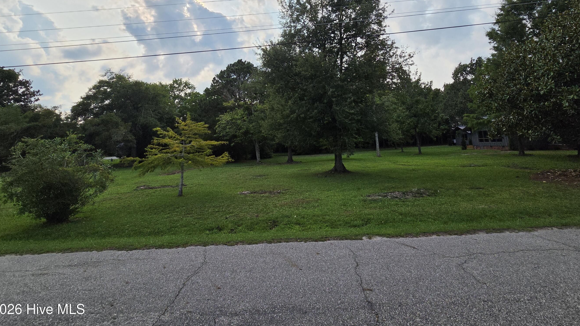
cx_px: 308
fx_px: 246
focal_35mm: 16
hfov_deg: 99.2
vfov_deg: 63.6
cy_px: 86
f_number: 2.2
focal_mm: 2.2
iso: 100
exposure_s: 1/6441
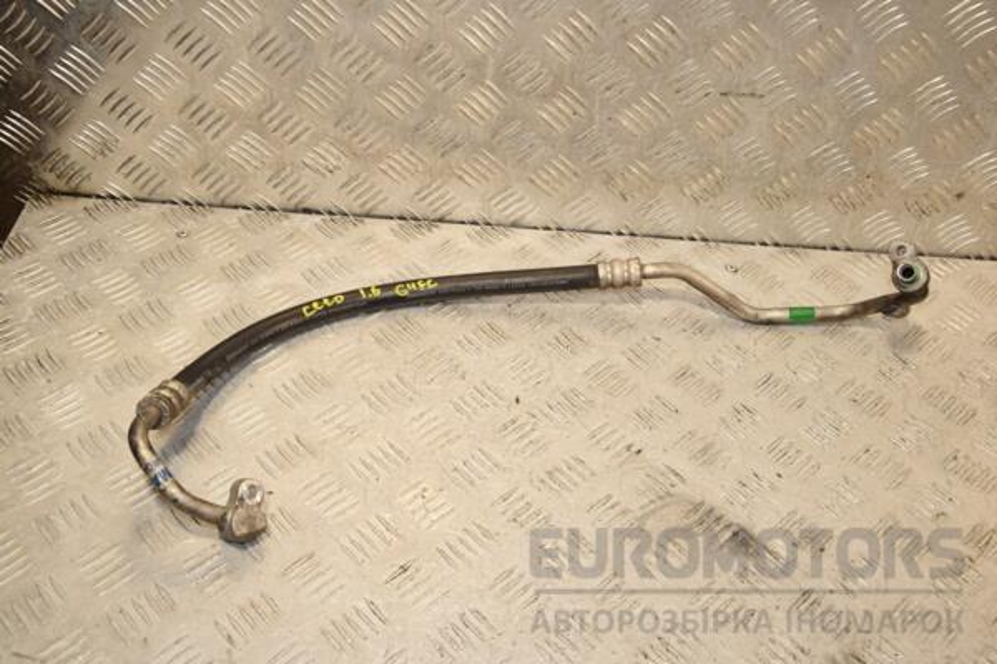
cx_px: 498
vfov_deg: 34.2
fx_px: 1080
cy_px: 332
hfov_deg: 49.6
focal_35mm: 39
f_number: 9
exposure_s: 1/200
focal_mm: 26
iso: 800
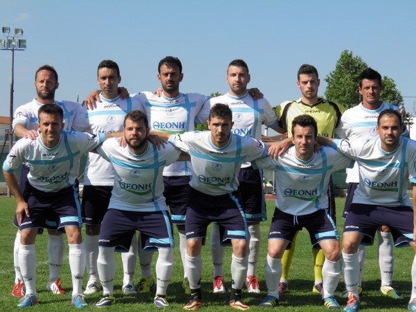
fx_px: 877
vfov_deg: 20.2
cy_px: 156
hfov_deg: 26.7
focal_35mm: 73
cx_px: 208
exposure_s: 1/400
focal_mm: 13.2
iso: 50
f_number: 5.5
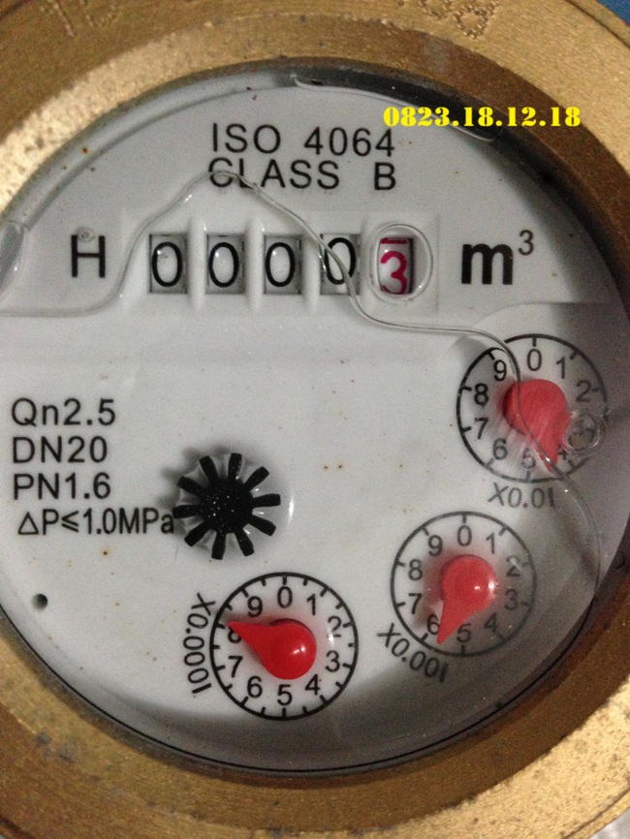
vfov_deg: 55.3
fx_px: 800
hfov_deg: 43.0
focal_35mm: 33
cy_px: 420
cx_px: 315
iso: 400
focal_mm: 4.12
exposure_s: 1/17
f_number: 2.4
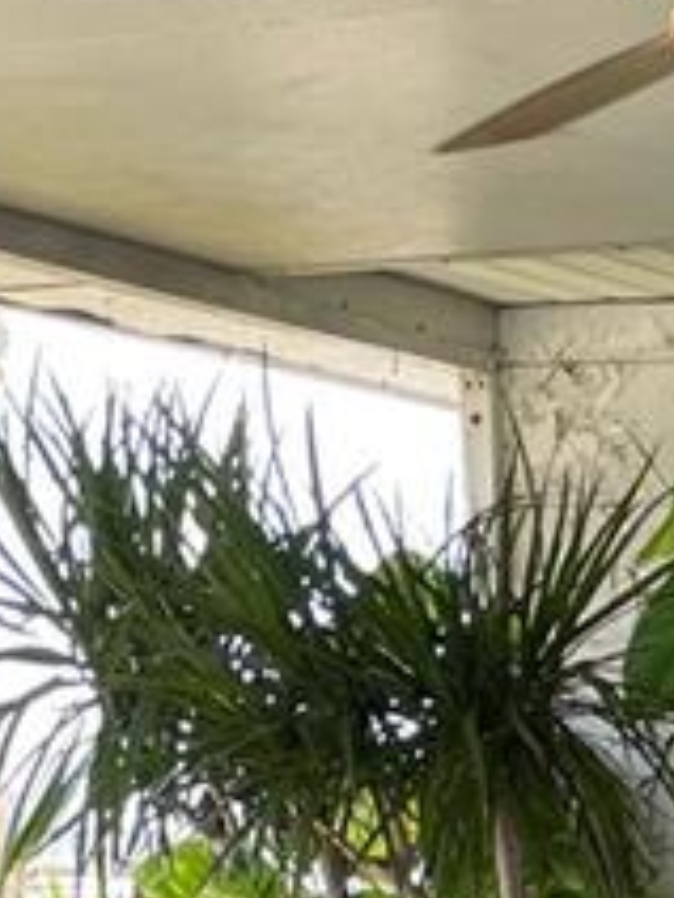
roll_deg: -0.3
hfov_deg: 9.4
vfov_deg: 12.2
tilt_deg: -8.9
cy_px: 1665
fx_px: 3816
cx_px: 1373
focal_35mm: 147
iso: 40
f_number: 1.6
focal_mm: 4.2
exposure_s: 1/121
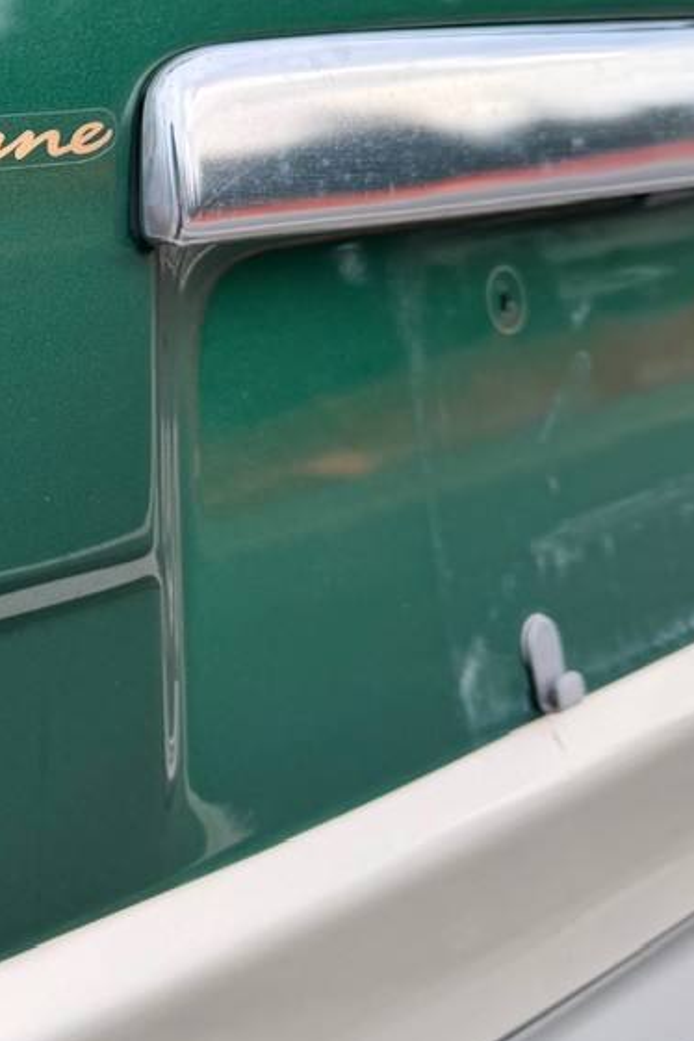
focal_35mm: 57
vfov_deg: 34.8
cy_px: 354
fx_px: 1648
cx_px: -212
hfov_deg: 21.5
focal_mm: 6.76
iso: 80
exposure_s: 1/178
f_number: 1.78
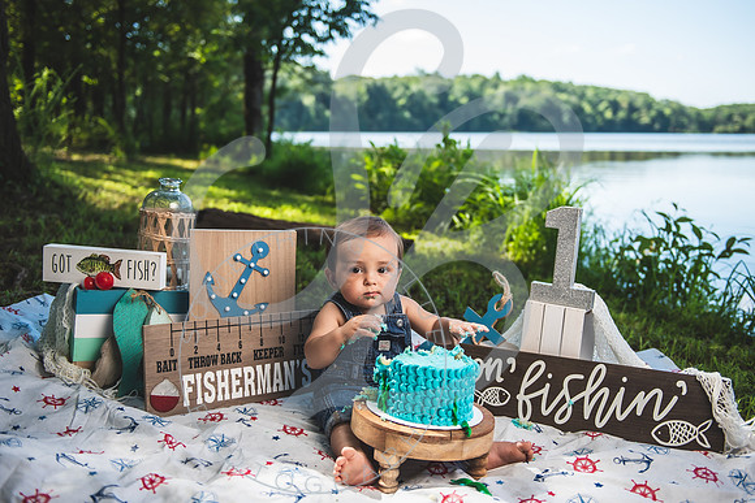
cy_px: 252
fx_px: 778
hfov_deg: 51.8
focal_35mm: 37
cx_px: 378
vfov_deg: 35.9
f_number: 2.8
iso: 100
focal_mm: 34
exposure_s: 1/640
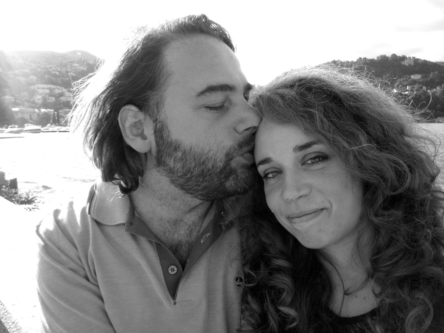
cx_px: 220
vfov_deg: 45.4
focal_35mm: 31
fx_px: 398
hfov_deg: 58.3
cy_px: 172
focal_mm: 5.2
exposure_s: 1/200
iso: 100
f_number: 4
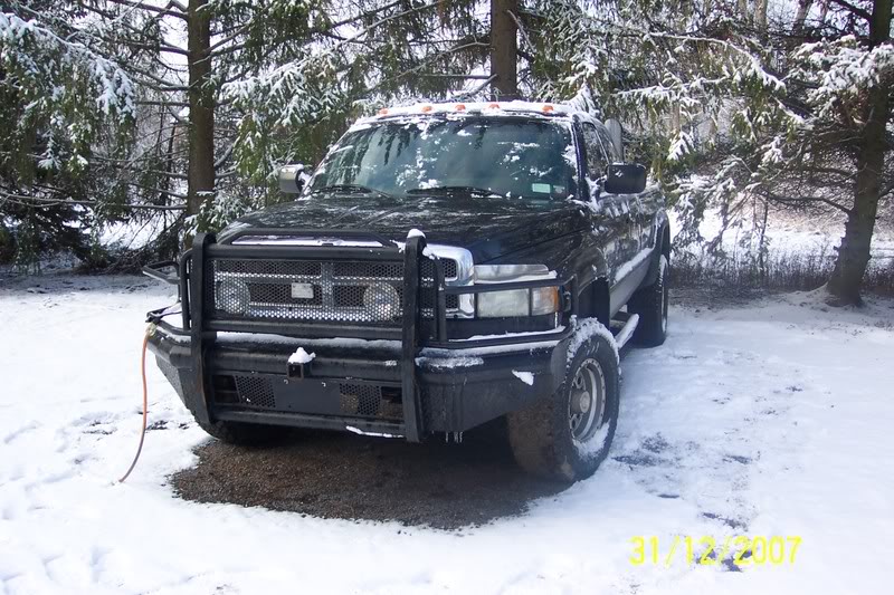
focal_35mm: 38
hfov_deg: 50.7
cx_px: 447
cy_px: 298
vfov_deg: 35.0
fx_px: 943
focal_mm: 8
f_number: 2.8
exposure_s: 1/500
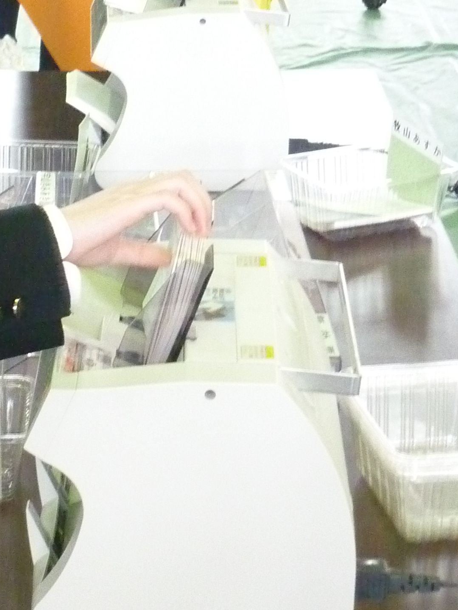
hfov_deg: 12.7
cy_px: 244
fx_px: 2011
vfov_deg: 17.3
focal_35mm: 114
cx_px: -91
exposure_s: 1/40
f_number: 3.1
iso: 800
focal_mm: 7.4
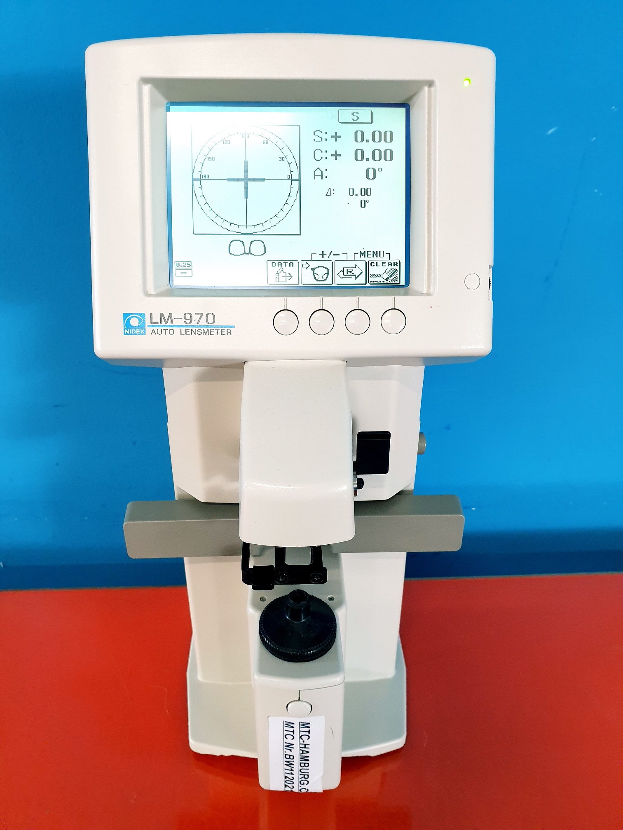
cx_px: 312
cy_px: 415
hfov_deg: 53.1
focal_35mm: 26
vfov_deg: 67.3
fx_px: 624
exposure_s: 1/50
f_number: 2.4
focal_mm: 4.3
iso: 320
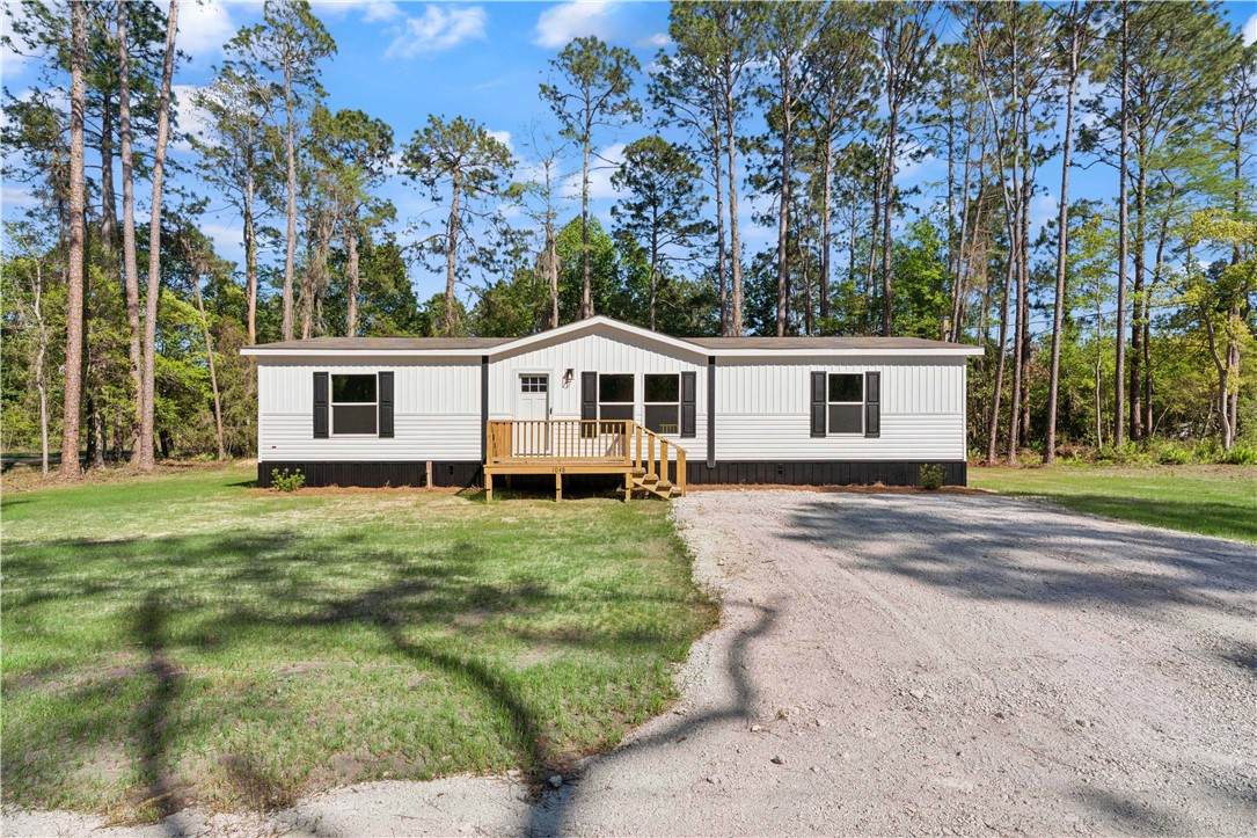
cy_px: 419
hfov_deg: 86.9
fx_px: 663
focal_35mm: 19
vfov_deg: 64.5
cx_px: 628
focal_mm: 19
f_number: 8
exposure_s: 1/2000
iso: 250
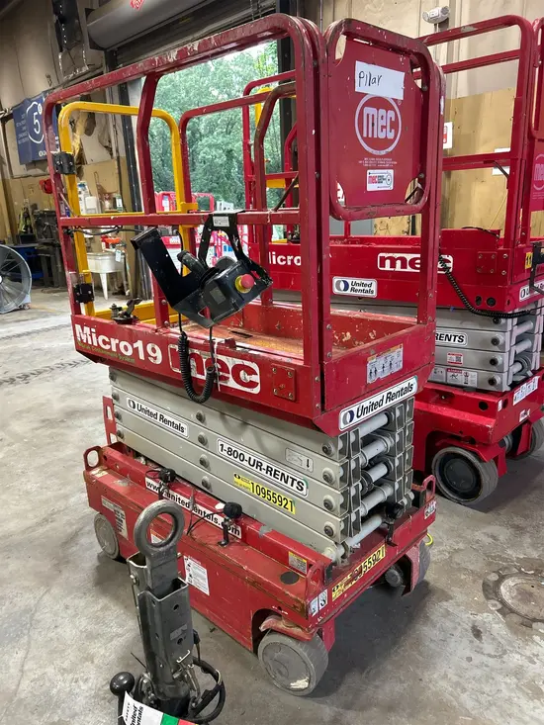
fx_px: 545
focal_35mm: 26
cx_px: 272
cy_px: 362
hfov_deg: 53.1
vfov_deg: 67.3
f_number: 1.5
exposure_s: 1/60
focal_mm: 5.7
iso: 200
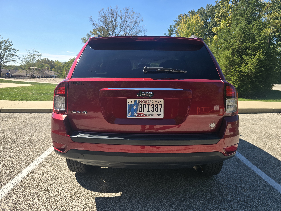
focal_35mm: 23
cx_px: 140
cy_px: 106
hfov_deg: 73.9
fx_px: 187
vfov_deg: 58.9
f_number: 1.7
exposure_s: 1/355
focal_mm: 6.3
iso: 12
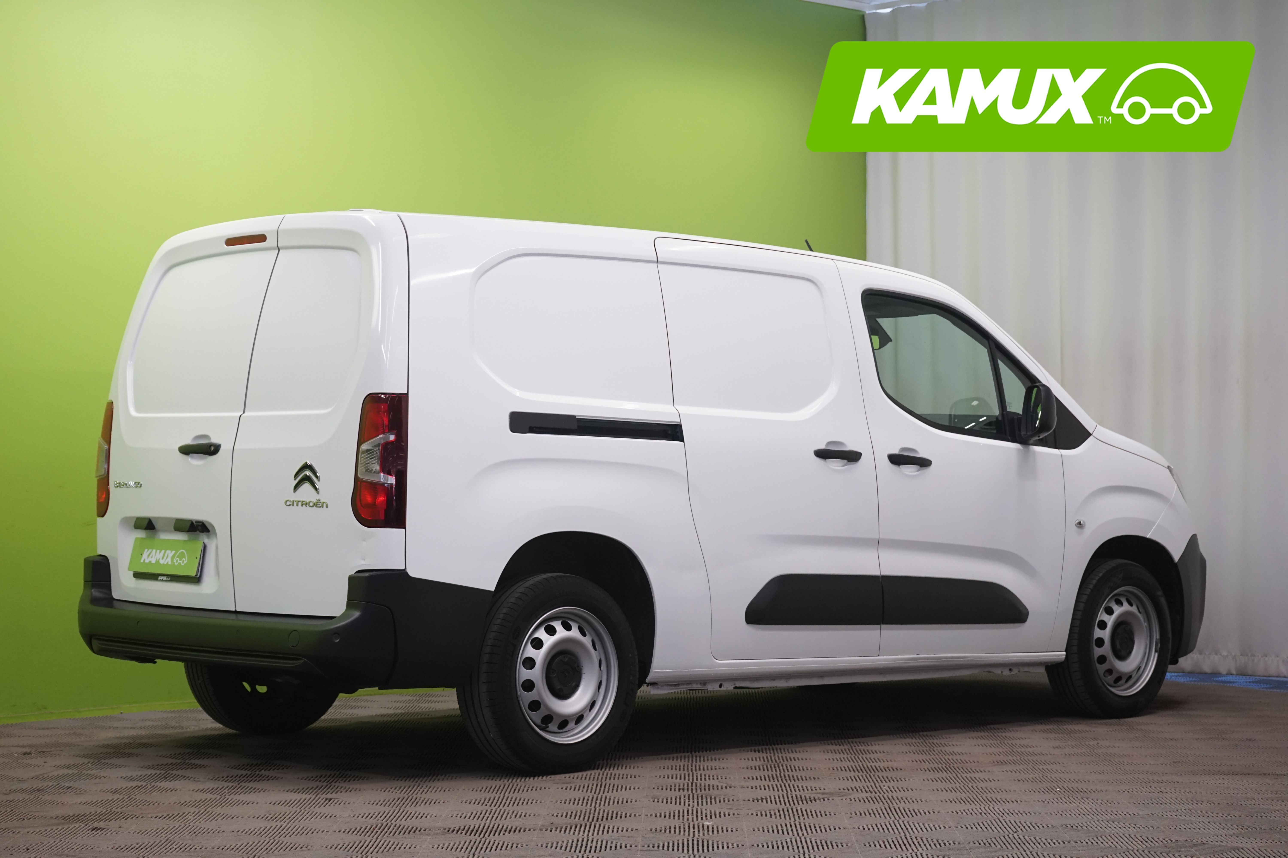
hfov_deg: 28.8
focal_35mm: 70
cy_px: 429
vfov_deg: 19.5
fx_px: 2504
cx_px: 644
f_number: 7.1
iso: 1250
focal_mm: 70
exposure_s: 1/30
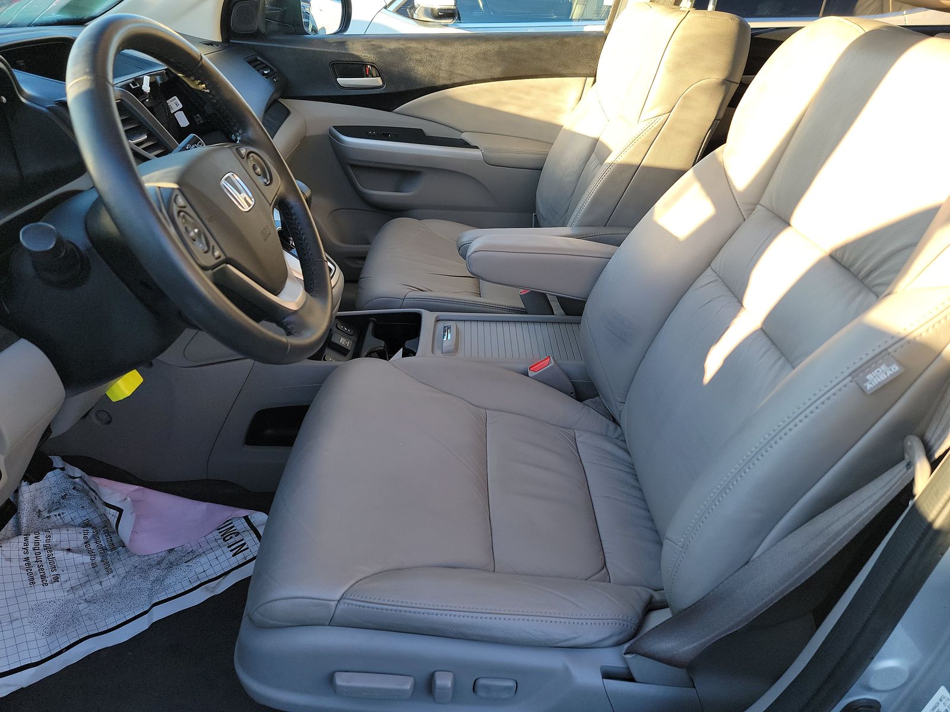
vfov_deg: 56.8
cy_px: 356
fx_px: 659
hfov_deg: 71.6
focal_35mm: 24
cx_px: 475
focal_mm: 6.7
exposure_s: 1/119
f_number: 1.8
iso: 94
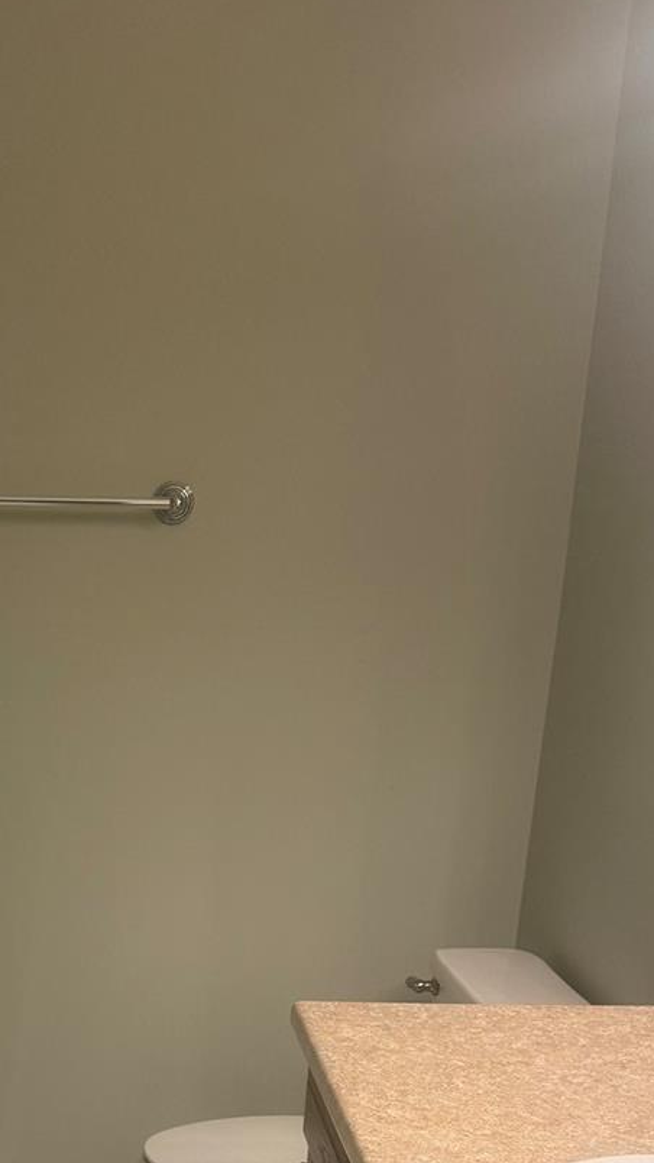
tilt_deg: -18.9
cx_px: 81
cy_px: 1049
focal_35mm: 50
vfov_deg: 38.5
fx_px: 1541
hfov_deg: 23.4
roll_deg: -2.1
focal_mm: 6.76
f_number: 1.78
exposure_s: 1/60
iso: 200
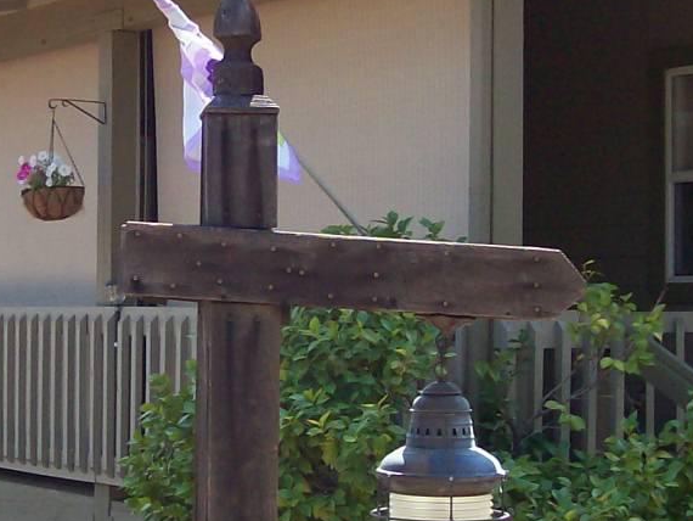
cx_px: 163
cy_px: 234
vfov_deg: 14.7
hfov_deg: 19.3
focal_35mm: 101
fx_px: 2023
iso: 80
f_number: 2.7
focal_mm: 6
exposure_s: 1/545
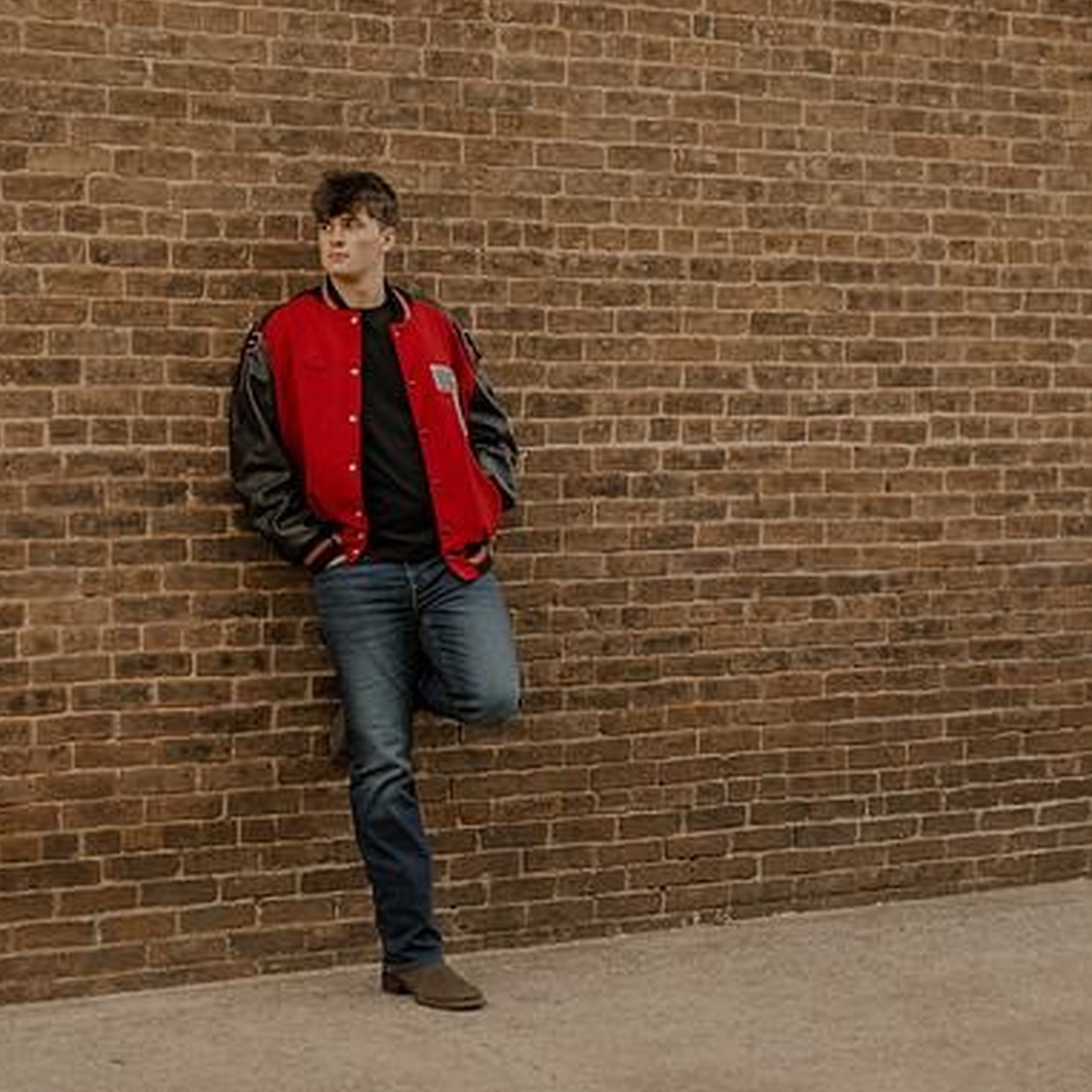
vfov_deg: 17.9
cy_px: 542
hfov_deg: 17.9
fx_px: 3462
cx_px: 447
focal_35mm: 97
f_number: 1.8
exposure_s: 1/2000
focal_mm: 50
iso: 800
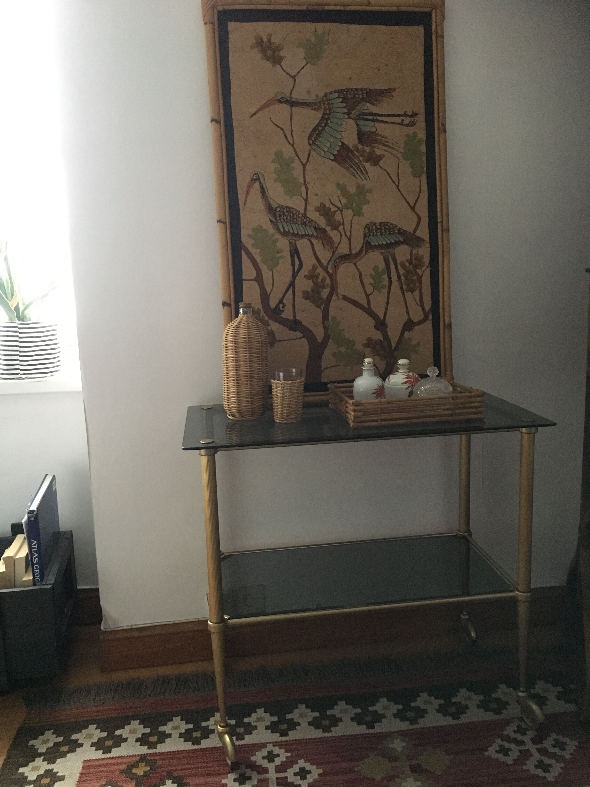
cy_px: 394
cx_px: 295
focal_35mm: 29
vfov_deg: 61.7
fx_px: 659
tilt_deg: -9.6
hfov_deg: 48.2
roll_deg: +2.0
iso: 320
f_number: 2.2
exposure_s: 1/17
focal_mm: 4.15
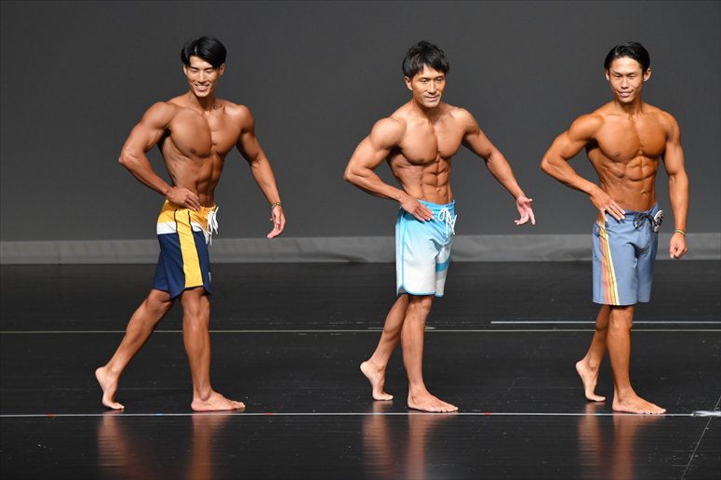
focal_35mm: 315
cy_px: 240
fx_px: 6306
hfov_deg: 6.5
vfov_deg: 4.4
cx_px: 360
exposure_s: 1/400
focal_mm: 210
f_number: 5.6
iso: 2500
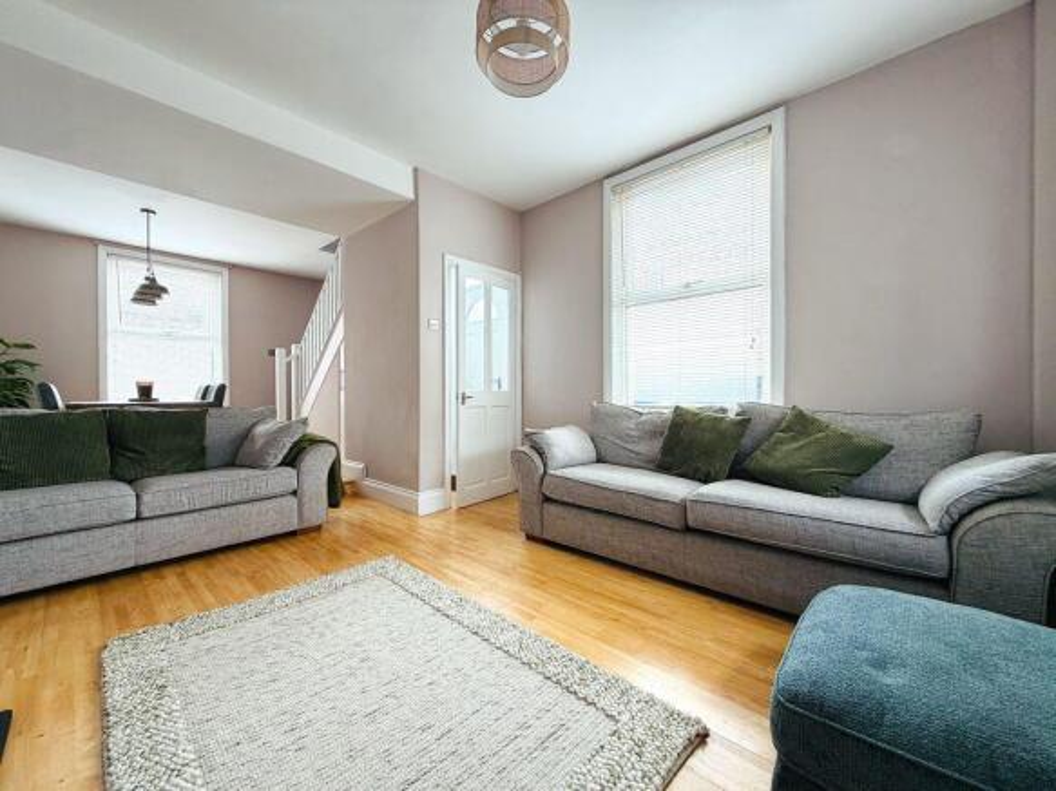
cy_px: 396
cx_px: 528
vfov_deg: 85.7
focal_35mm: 14
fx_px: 427
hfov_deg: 102.1
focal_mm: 2.22
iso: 160
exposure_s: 1/121
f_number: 2.2
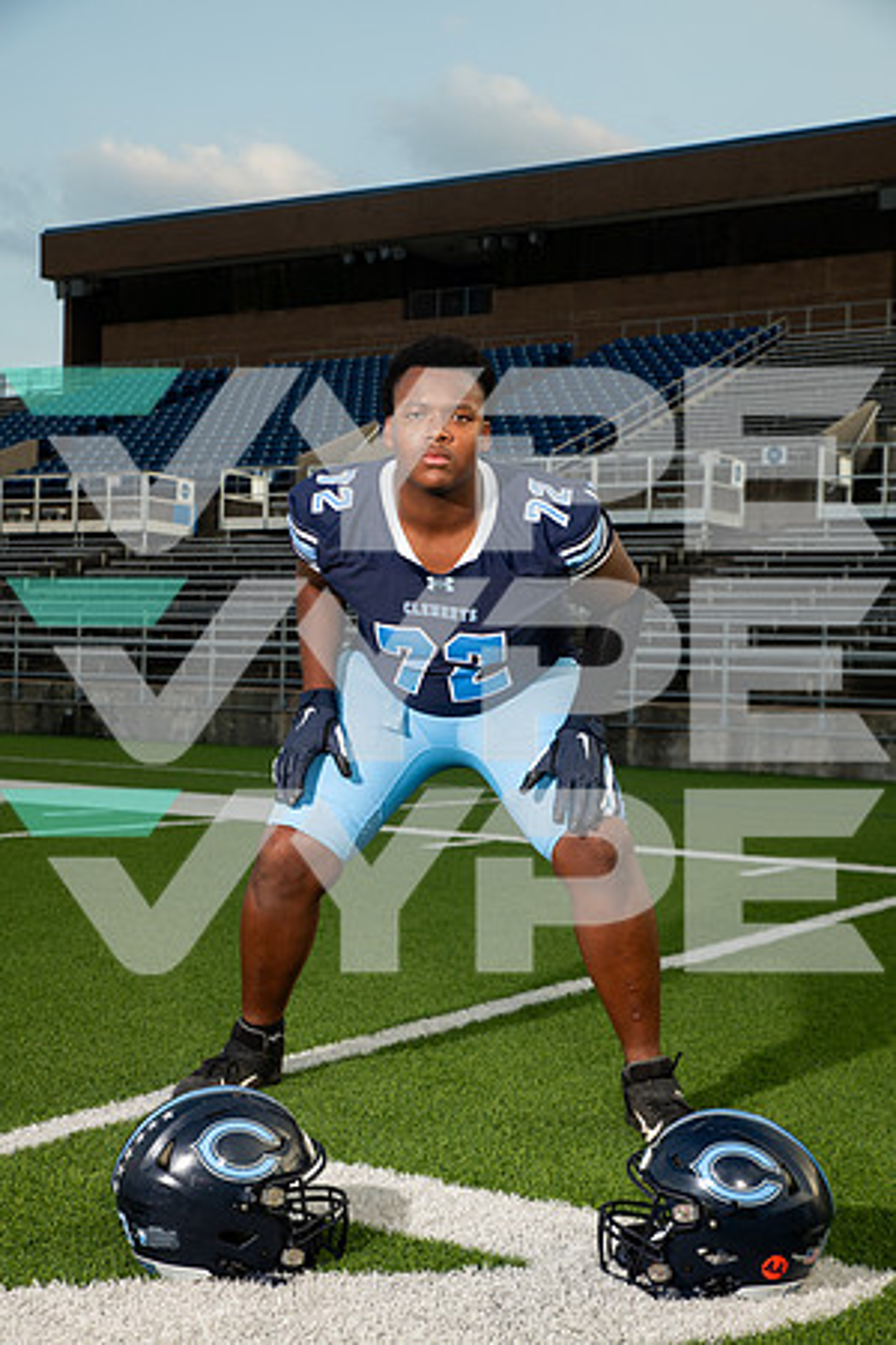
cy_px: 672
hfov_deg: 28.1
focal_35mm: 48
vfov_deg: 41.1
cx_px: 448
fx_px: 1792
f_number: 7.1
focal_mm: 48
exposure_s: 1/320
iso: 160
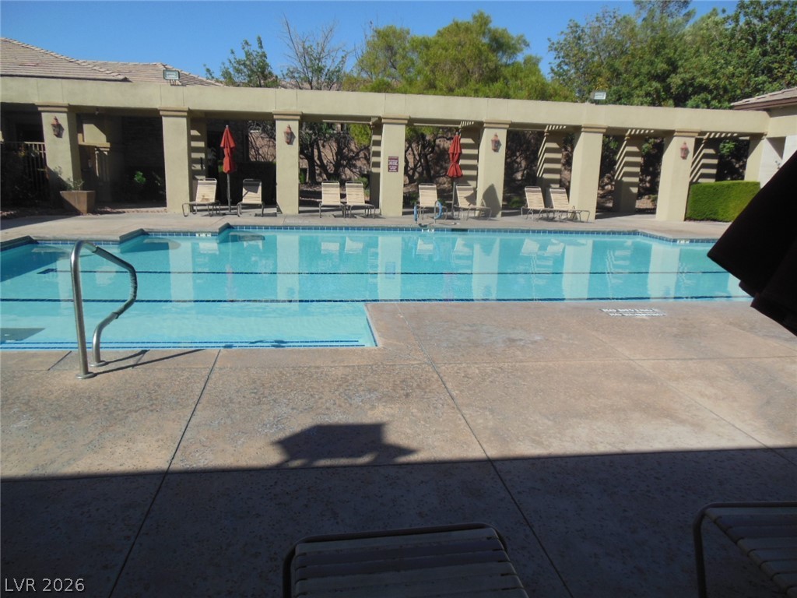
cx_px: 398
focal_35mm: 25
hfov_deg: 69.4
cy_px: 299
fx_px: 576
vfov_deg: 54.9
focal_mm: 4.5
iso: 125
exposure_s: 1/640
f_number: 6.4
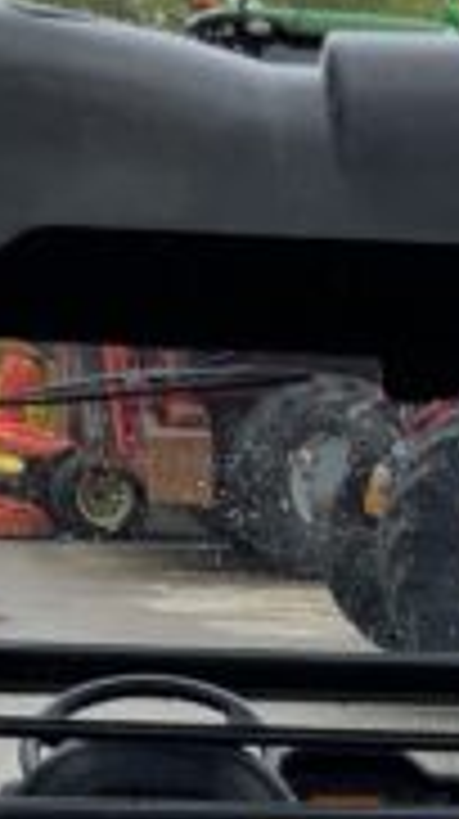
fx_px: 3862
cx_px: 882
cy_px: 1233
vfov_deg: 11.6
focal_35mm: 178
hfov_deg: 6.6
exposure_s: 1/469
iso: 16
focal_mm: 3
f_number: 1.8
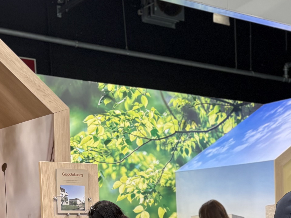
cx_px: 303
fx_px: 656
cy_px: 255
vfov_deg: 18.0
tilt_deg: -4.2
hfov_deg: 23.7
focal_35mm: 78
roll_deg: +1.7
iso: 125
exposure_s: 1/100
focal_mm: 5.96
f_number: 1.6
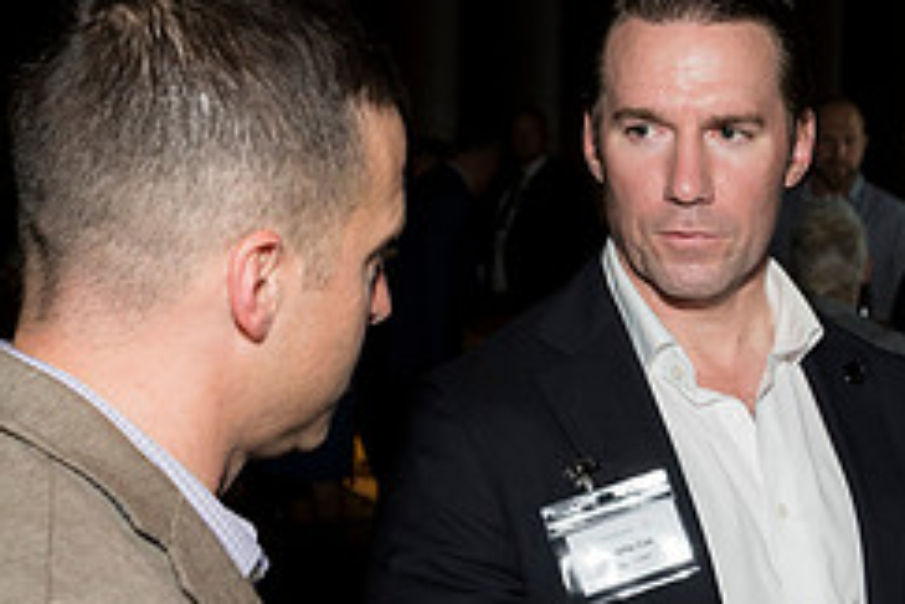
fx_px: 2162
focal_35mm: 86
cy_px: 390
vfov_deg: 15.9
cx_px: 737
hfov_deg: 23.3
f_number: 5.6
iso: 1250
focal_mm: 36
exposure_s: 1/125
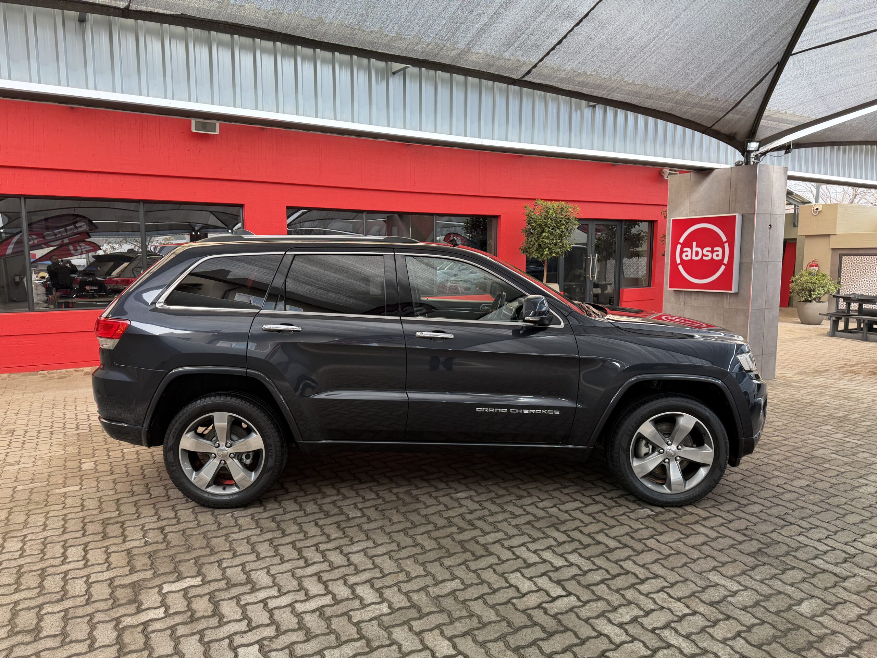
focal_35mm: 24
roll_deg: +0.0
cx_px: 438
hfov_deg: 71.6
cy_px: 329
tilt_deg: -6.4
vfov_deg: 56.8
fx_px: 608
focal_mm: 6.76
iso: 100
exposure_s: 1/100
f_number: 1.78
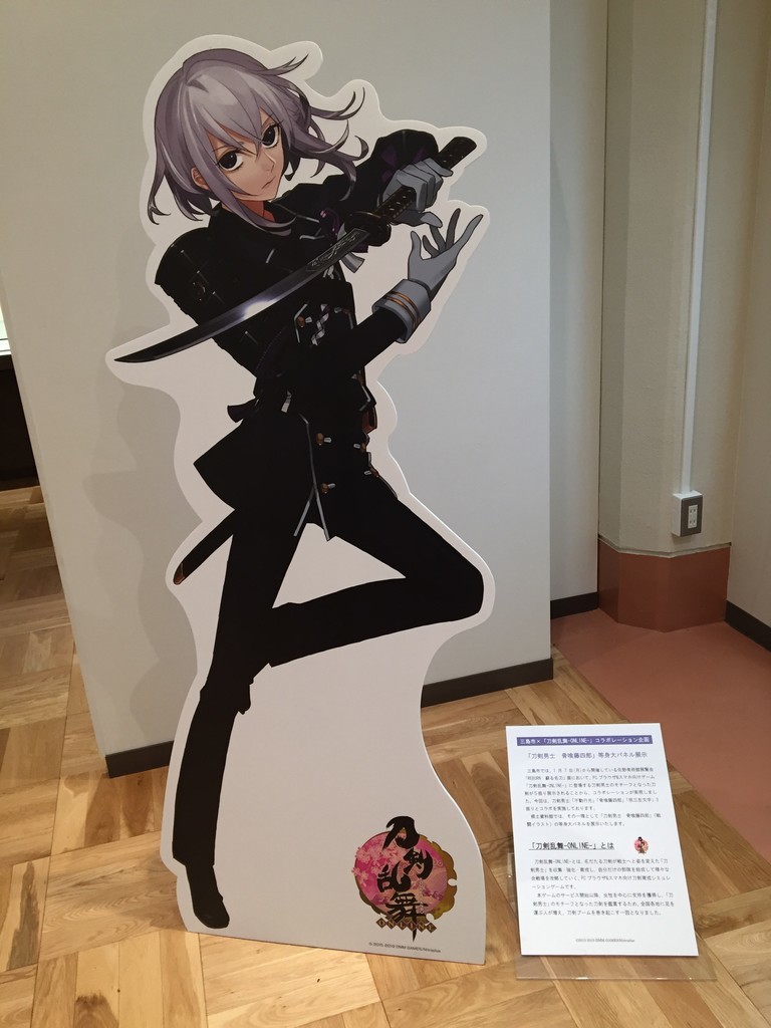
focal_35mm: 29
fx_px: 861
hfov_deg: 48.2
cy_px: 514
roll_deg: +4.3
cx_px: 386
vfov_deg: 61.7
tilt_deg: -20.4
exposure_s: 1/30
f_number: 2.2
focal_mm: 4.15
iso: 100
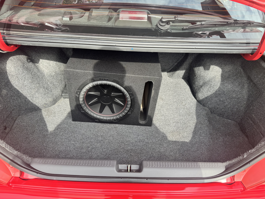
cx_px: 132
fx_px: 184
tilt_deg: -39.5
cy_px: 100
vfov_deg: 56.8
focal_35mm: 24
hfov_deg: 71.6
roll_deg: -4.4
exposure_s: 1/567
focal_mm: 6.76
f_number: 1.78
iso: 80
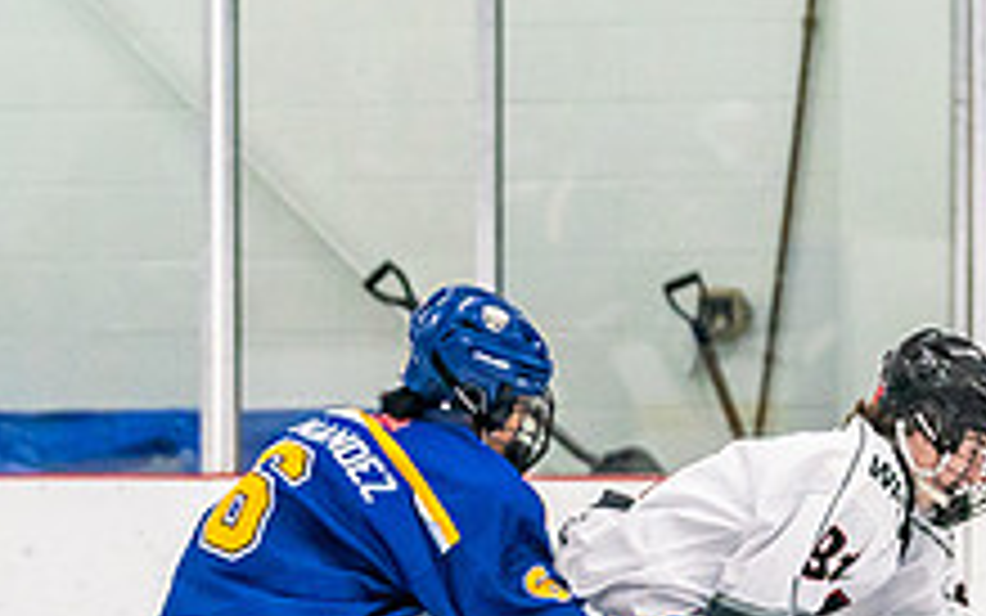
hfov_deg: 5.3
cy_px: 727
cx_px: 906
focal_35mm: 396
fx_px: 10644
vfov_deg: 3.3
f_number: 2.8
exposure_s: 1/1250
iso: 3200
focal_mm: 96
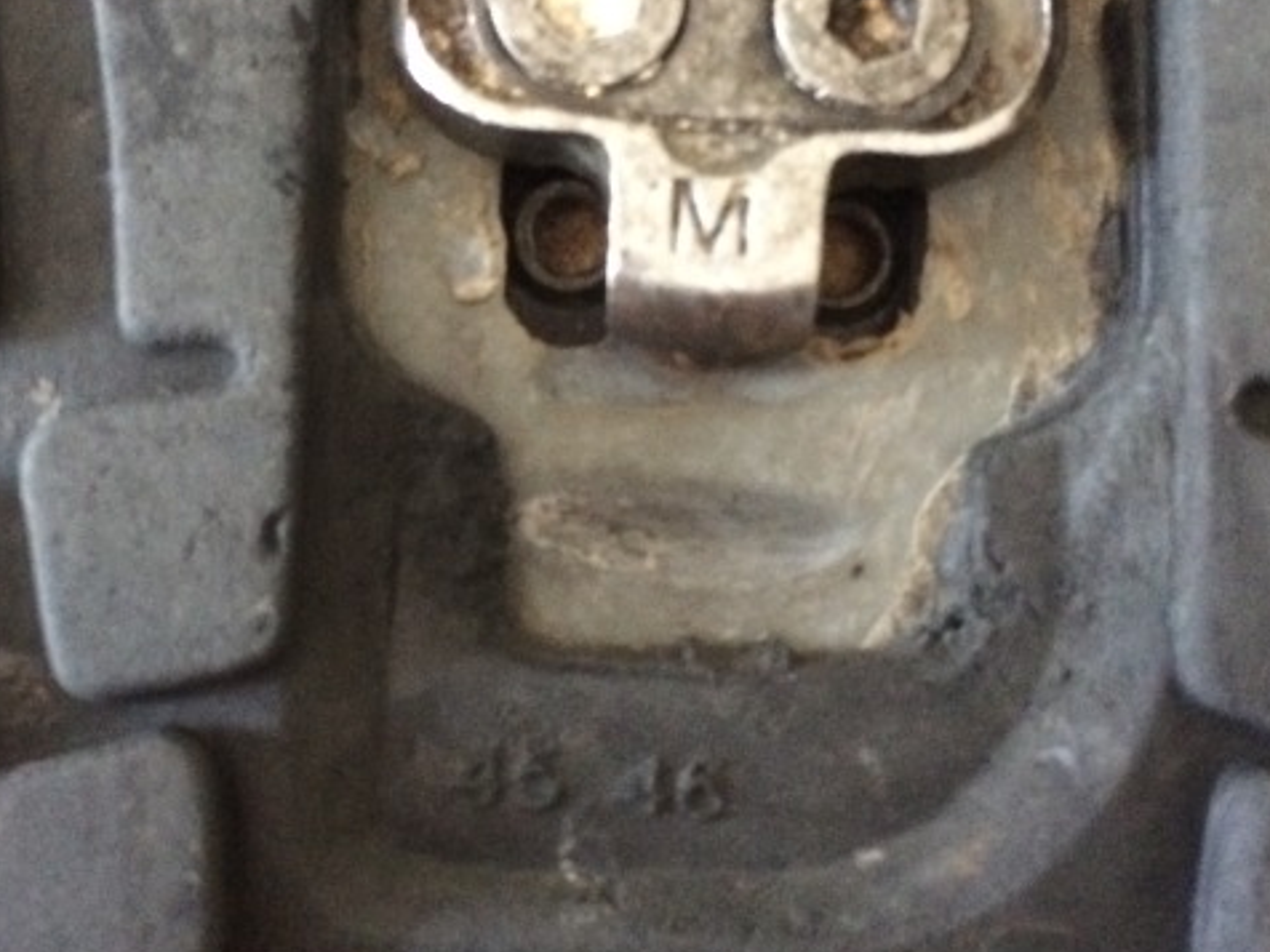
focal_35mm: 52
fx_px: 1908
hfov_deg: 36.8
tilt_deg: -67.9
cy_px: 335
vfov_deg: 27.9
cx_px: 563
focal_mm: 4.15
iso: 500
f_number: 2.2
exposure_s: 1/15
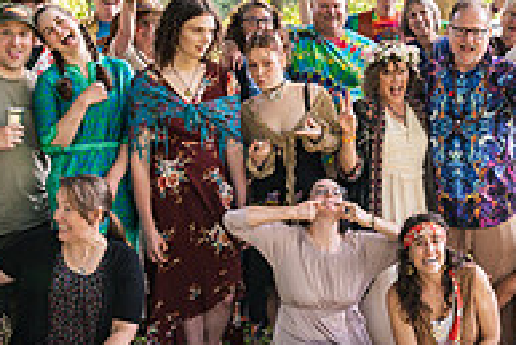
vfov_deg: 17.5
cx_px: 438
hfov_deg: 25.4
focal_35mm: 78
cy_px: 168
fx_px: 1119
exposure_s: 1/250
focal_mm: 26
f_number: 5.6
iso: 800
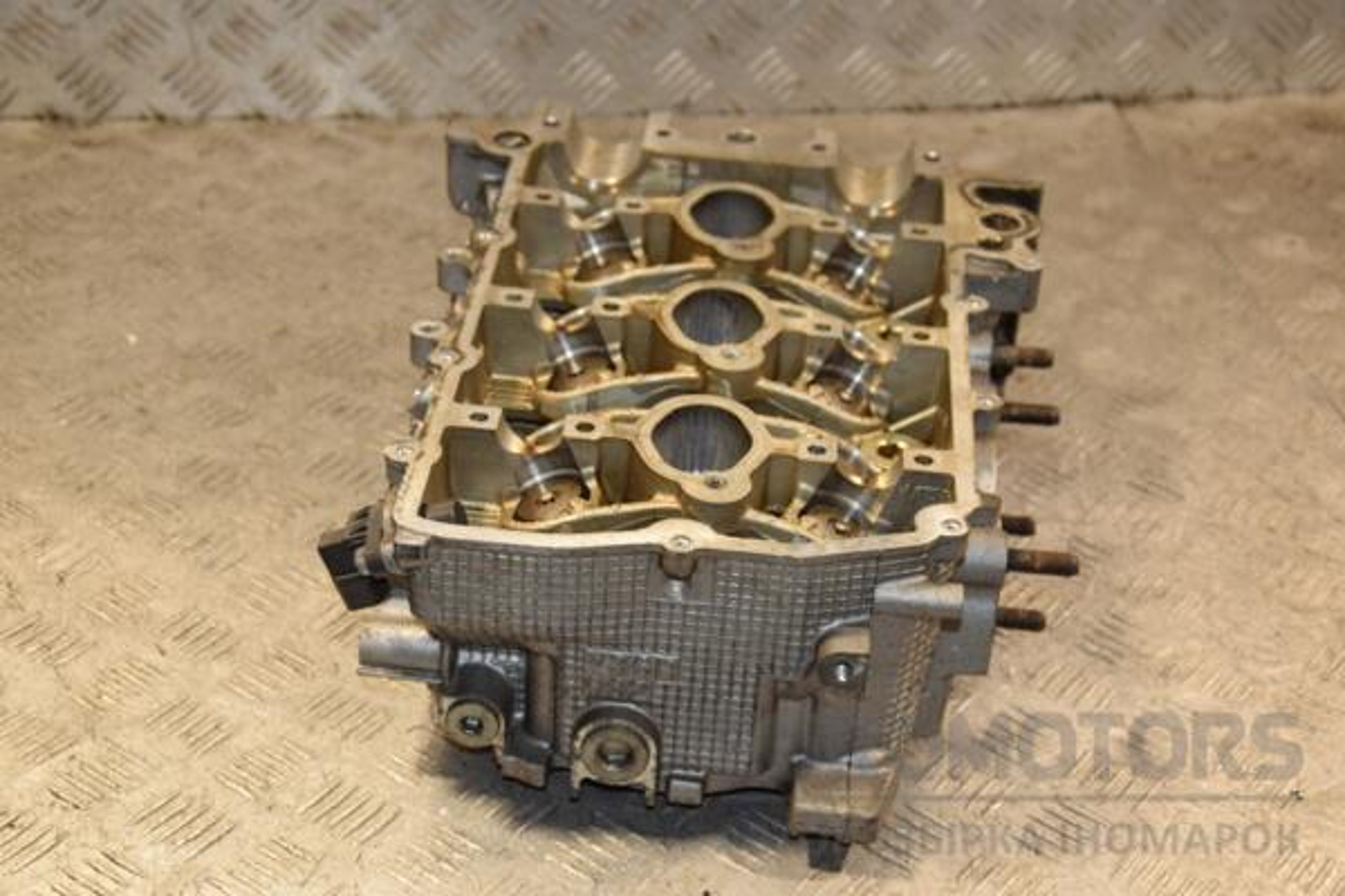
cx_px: 672
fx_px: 2354
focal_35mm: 63
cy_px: 448
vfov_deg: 21.6
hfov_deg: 31.9
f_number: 5
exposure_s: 1/200
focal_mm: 42
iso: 800
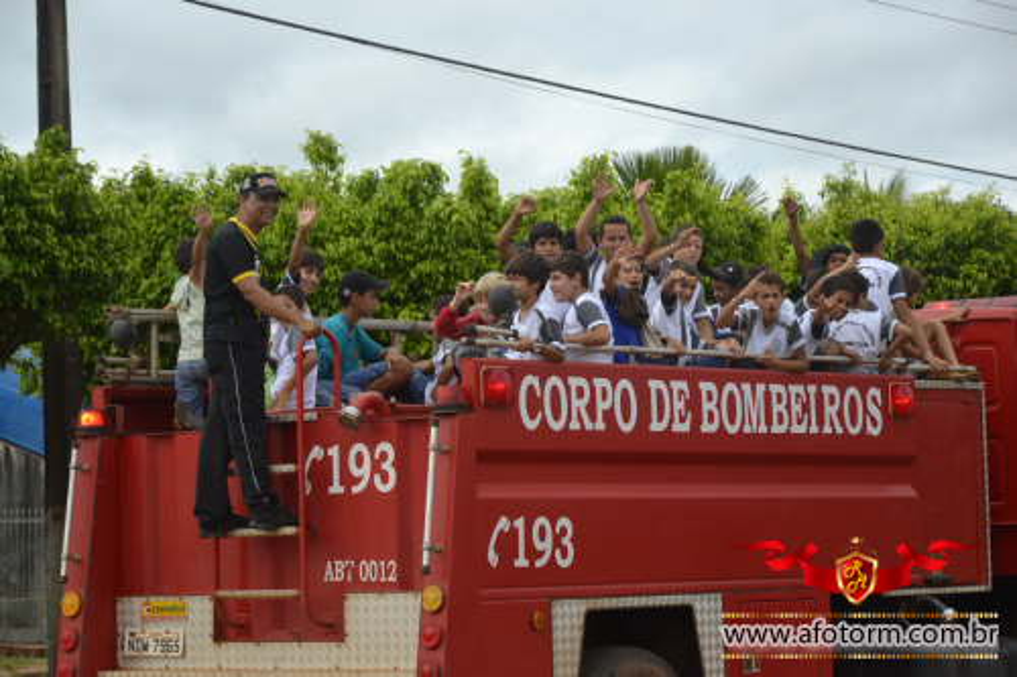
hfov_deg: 17.1
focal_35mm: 120
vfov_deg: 11.4
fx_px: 3389
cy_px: 338
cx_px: 508
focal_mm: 80
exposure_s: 1/1600
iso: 400
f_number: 5.6
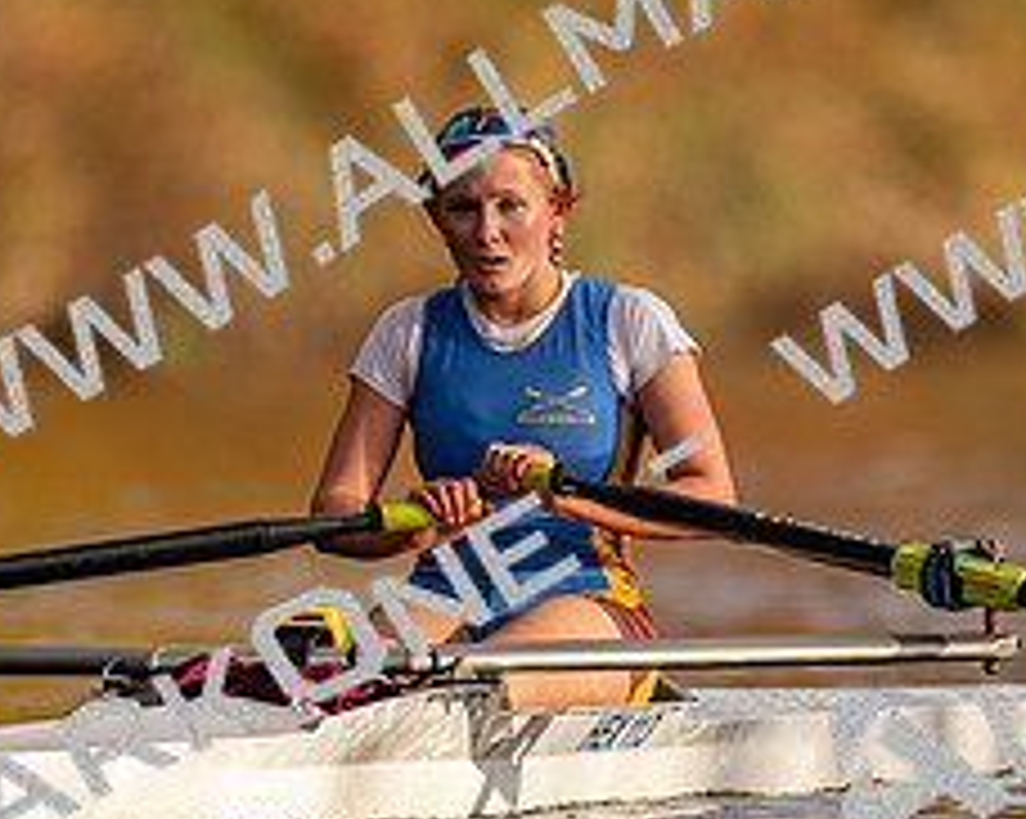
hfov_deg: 1.4
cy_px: 479
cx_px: 446
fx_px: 43477
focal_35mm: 1433
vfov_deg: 1.1
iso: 280
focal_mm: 600
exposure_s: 1/2500
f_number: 4
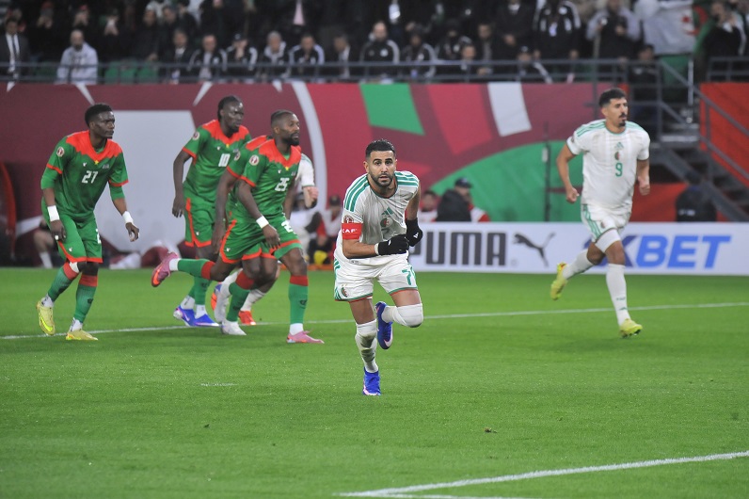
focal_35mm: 300
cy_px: 250
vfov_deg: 4.6
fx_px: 6239
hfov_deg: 6.9
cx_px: 374
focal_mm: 300
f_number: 5.6
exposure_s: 1/800
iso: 2500
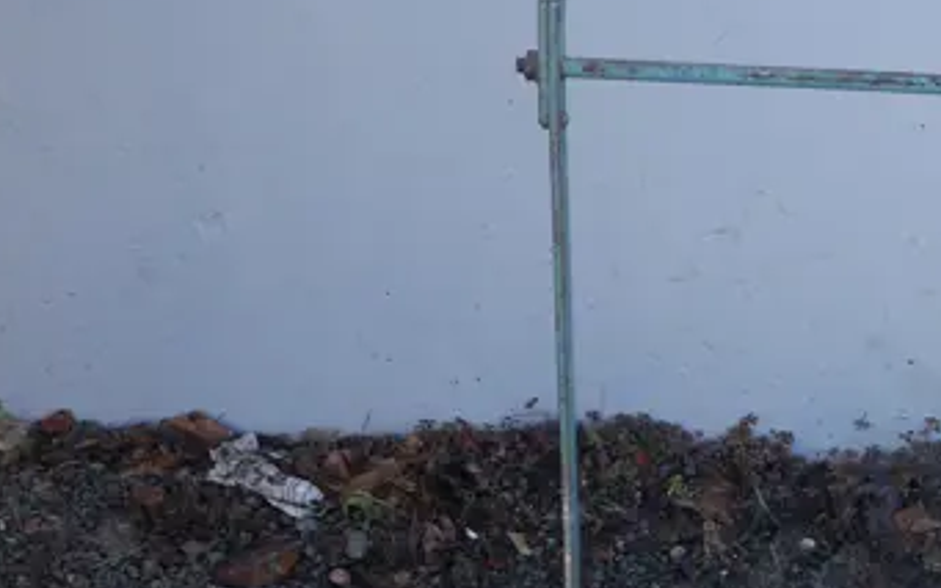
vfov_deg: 12.8
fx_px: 2615
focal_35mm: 102
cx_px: 992
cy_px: 353
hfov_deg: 19.7
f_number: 4.5
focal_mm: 16
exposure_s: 1/125
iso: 200
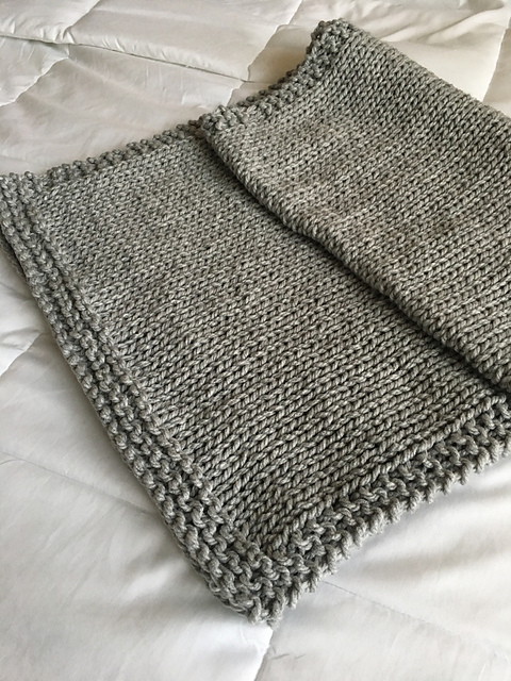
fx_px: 571
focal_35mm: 29
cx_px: 256
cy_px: 340
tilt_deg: -52.2
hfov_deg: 48.2
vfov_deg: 61.7
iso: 80
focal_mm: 4.15
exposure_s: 1/15
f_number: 2.2
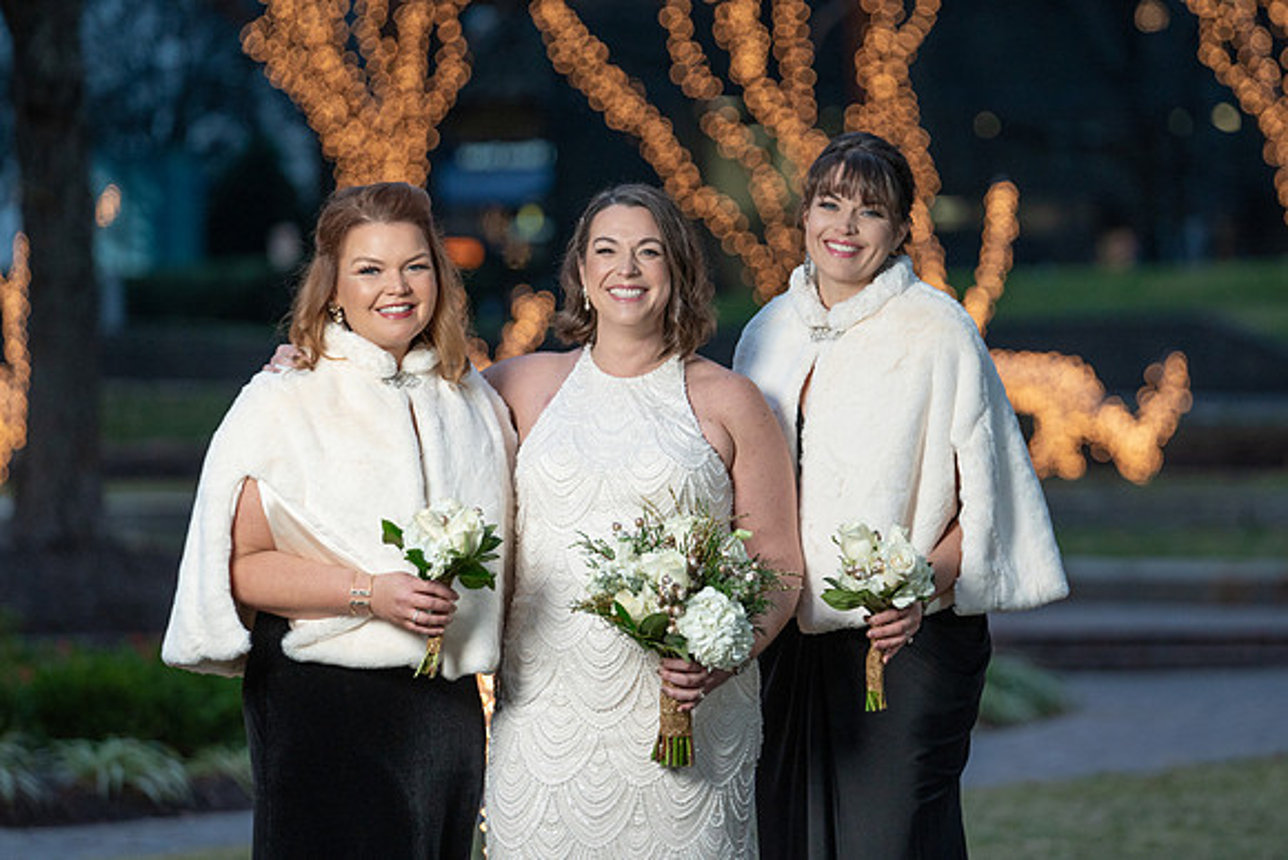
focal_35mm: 200
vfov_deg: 6.9
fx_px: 7157
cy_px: 430
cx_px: 644
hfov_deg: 10.3
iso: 1600
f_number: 4
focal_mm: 200
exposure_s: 1/250
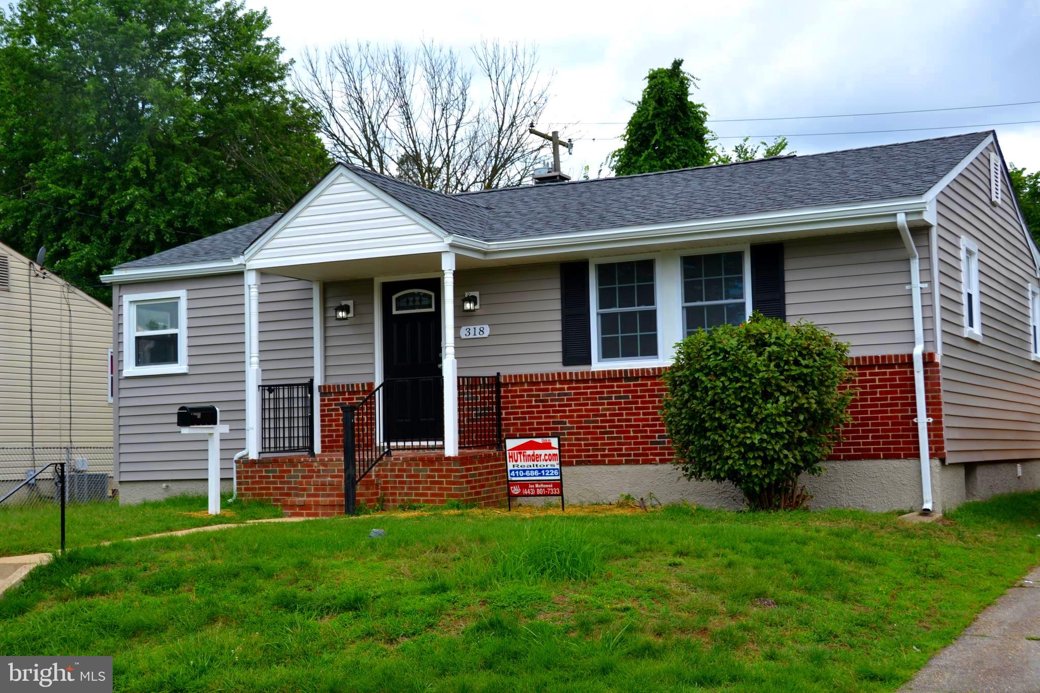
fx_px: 1473
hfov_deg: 38.9
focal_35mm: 51
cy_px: 346
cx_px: 520
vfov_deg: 26.5
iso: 100
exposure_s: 1/200
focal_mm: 34
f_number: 7.1
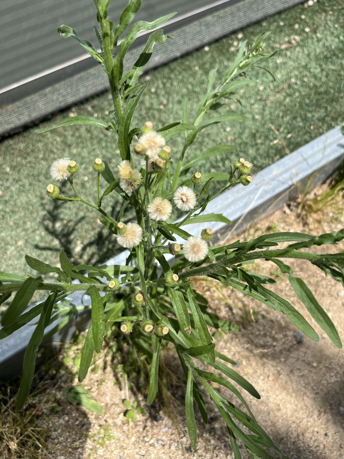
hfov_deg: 53.1
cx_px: 172
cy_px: 230
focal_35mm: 26
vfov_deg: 67.3
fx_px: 345
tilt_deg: -61.7
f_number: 1.6
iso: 50
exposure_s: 1/4310
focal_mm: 5.1
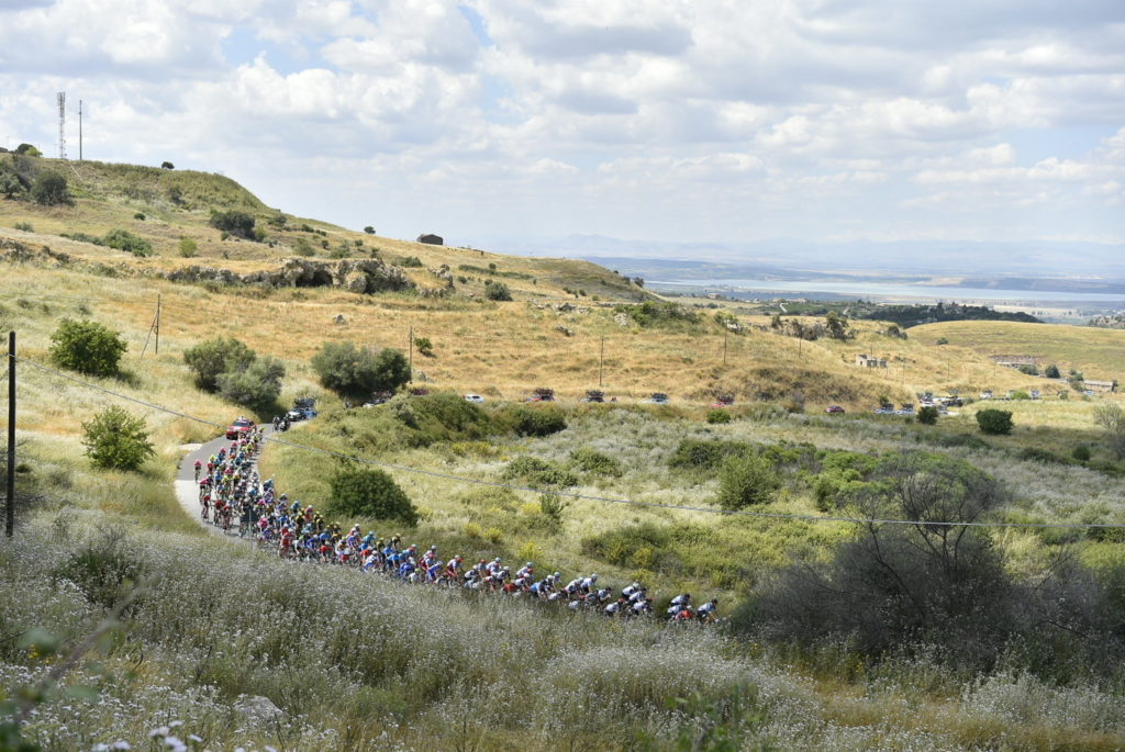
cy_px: 376
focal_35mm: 42
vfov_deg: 32.0
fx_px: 1314
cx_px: 562
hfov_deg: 46.4
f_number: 4.5
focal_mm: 42
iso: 200
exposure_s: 1/1600
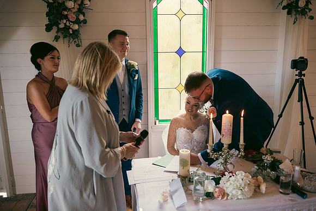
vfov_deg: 41.1
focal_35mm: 32
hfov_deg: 58.7
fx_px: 281
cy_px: 106
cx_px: 158
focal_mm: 32
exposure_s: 1/160
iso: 640
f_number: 3.5
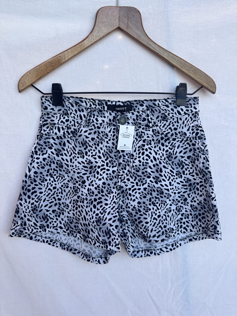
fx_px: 219
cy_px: 158
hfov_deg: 56.8
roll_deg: +0.3
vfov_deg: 71.6
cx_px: 118
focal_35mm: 24
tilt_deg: -4.7
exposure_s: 1/188
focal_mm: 6.86
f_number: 1.78
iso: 64
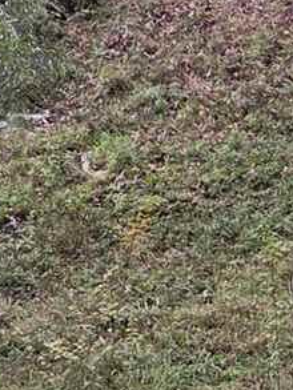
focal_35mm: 181
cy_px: 162
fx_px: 2041
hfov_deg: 8.1
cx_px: 428
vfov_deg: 10.9
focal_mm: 5.4
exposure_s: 1/180
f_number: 1.8
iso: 50
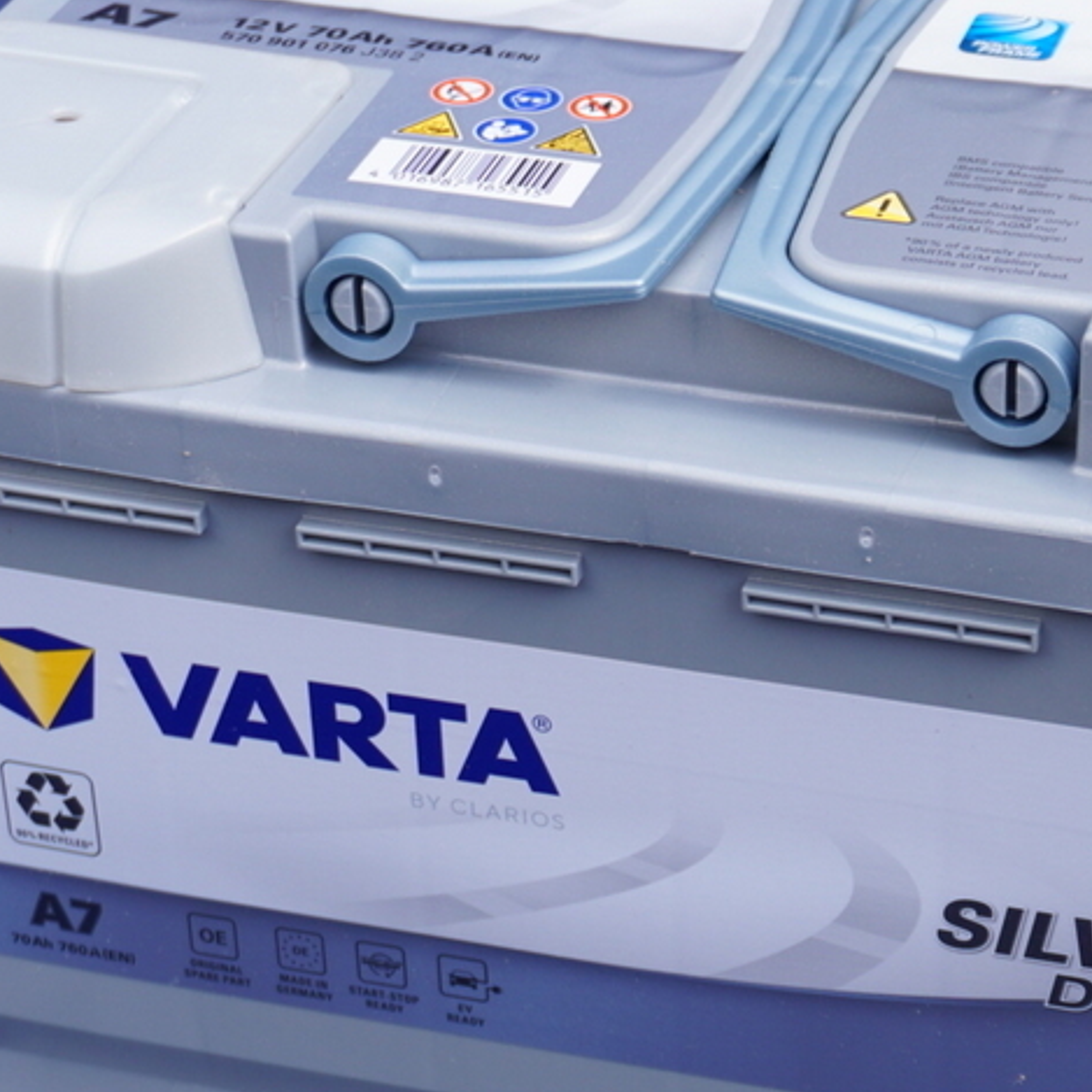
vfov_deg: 15.7
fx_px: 3962
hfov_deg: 15.6
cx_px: 808
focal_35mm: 111
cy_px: 666
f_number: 5
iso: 100
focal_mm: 34
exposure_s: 1/200
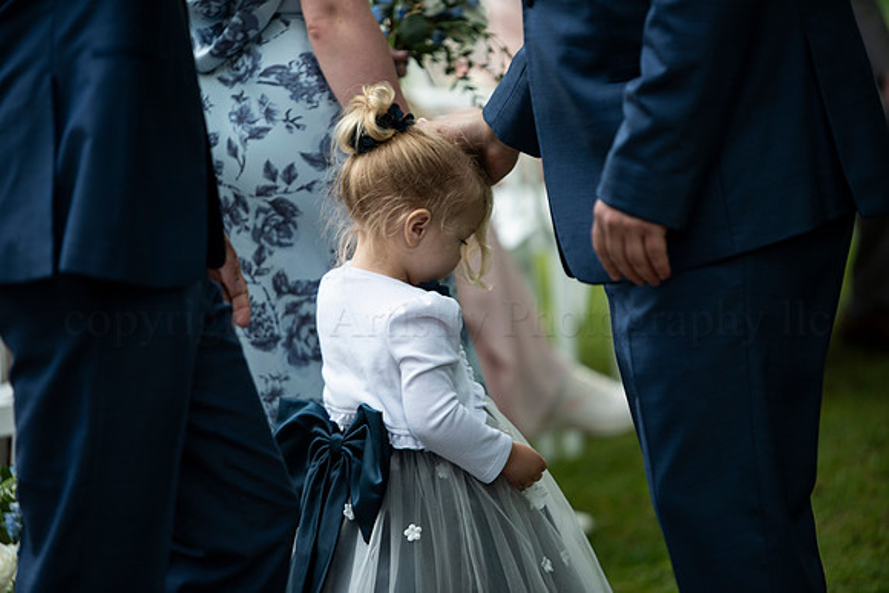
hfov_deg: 10.3
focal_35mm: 200
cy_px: 296
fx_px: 4940
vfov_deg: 6.9
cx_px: 444
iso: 320
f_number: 2.8
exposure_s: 1/160
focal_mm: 200
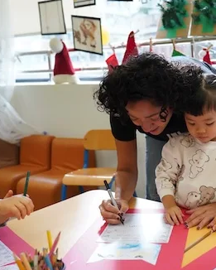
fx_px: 391
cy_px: 137
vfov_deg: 38.0
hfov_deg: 30.2
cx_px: 171
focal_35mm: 49
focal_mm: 34
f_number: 4
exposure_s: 1/250
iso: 2500
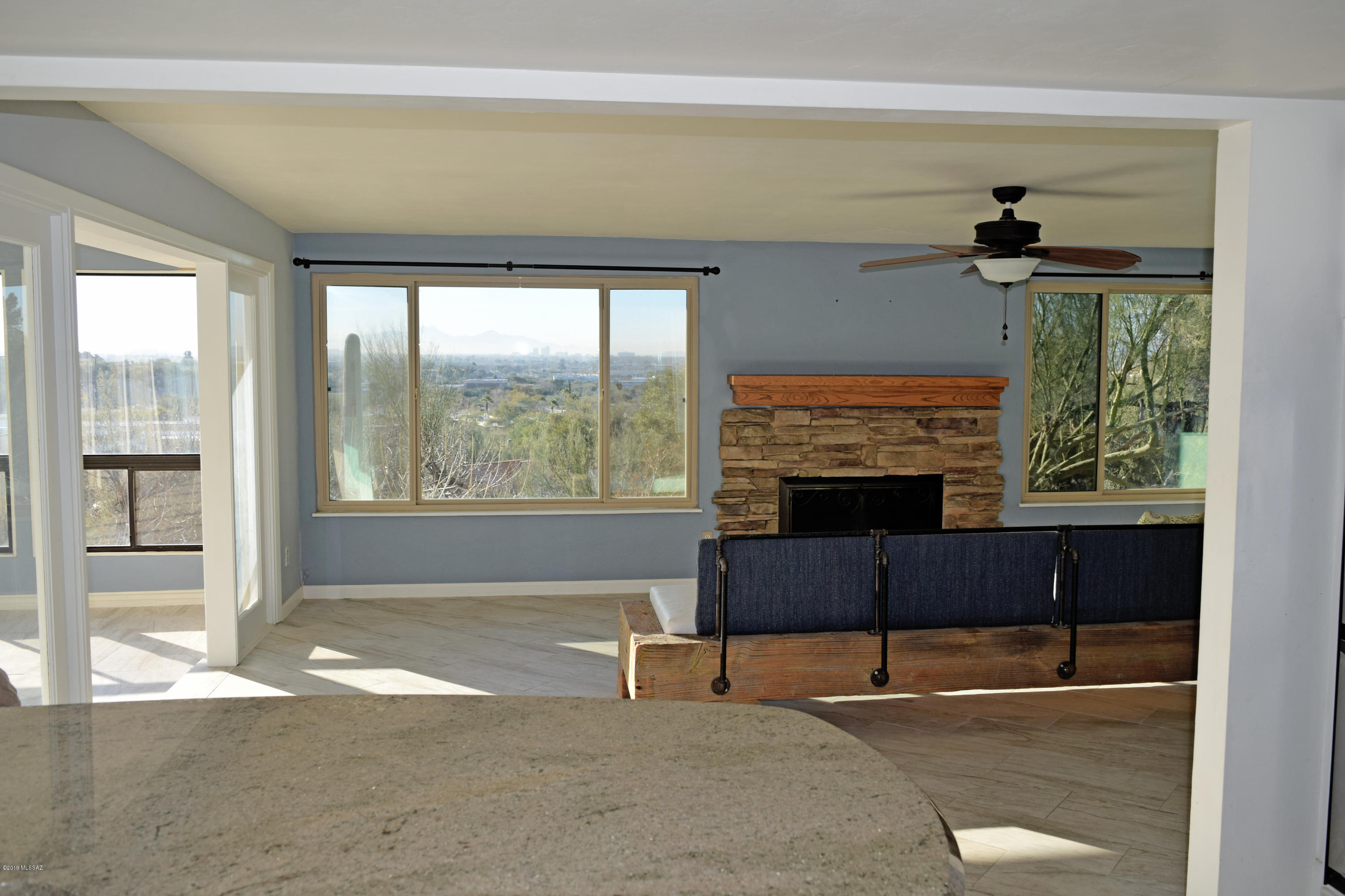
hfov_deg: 61.9
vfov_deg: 43.6
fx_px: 1121
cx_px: 672
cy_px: 448
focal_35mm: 30
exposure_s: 1/160
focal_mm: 20
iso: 100
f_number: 6.3
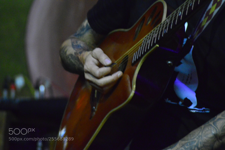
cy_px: 75
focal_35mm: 300
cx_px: 112
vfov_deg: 4.6
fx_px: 1873
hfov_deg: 6.9
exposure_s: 1/60
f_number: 4.8
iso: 6400
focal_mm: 200
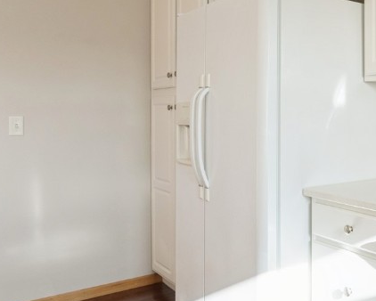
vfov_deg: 36.1
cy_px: 98
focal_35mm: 41
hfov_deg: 41.6
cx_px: 330
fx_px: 456
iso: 400
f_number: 8
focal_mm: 16
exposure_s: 1/125
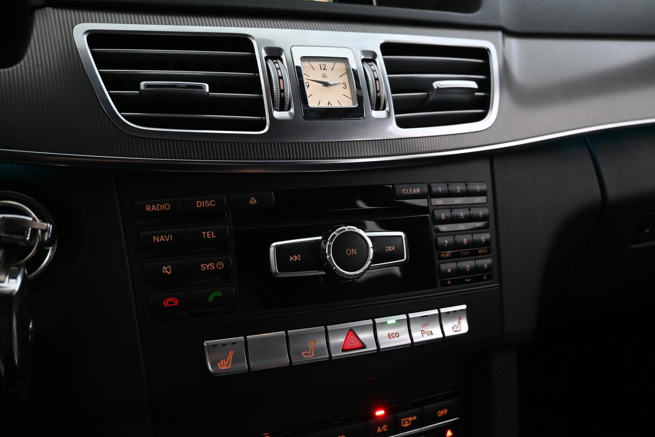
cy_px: 218
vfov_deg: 39.1
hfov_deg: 56.1
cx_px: 328
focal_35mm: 34
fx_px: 614
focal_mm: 22.5
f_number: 4
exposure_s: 1/40
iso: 3600
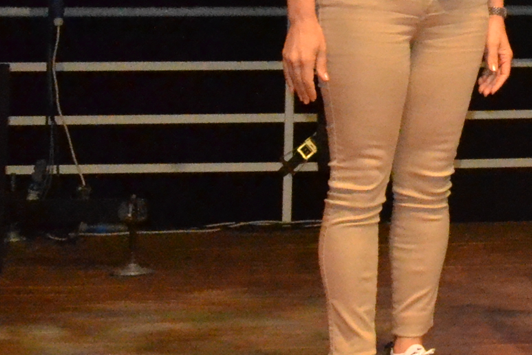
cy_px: -239
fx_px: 1936
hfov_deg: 14.5
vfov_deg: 10.0
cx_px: 824
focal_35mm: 131
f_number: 13
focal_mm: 22
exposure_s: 1/200
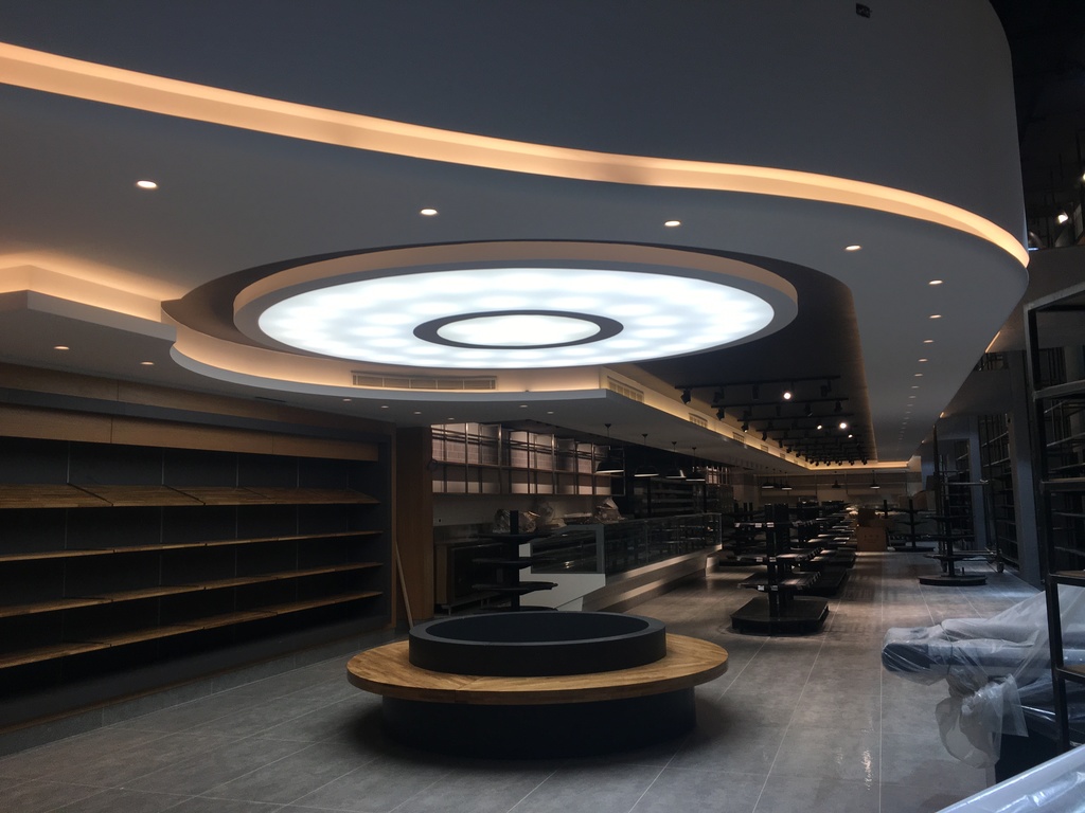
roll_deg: +1.6
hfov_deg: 61.7
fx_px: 909
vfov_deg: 48.2
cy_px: 406
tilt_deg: +6.3
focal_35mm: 29
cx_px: 542
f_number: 2.2
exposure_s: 1/100
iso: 32
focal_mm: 4.15
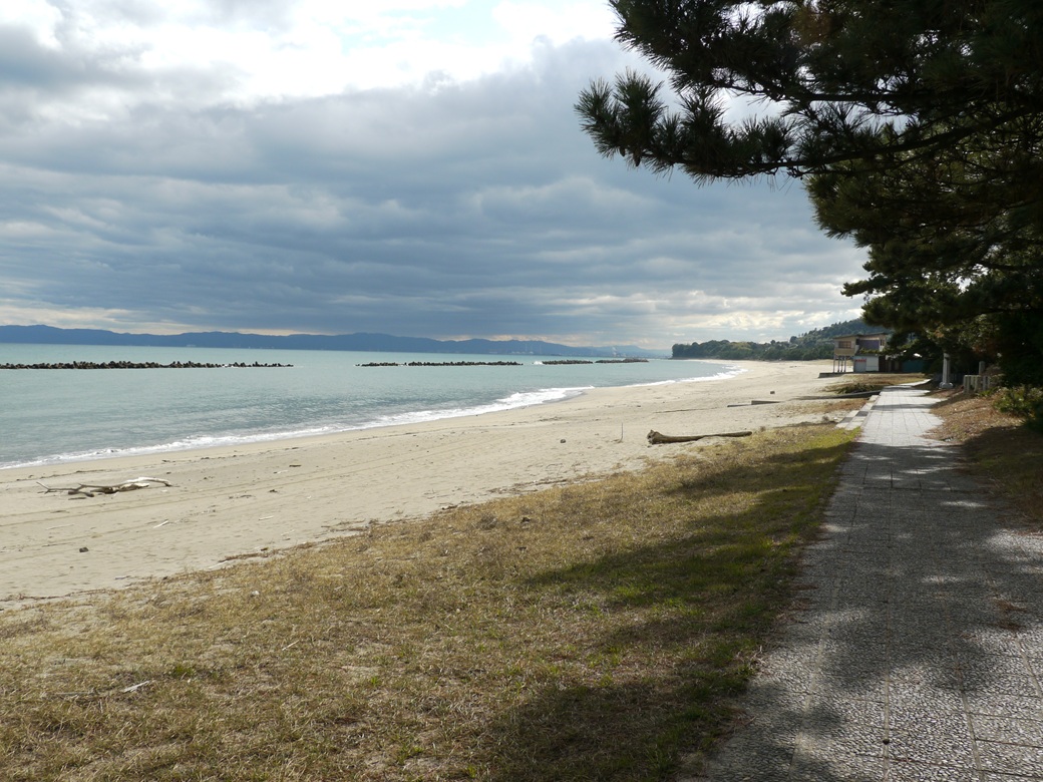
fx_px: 1024
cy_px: 391
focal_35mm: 34
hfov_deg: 54.0
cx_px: 522
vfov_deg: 41.8
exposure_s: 1/640
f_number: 8
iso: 200
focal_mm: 17
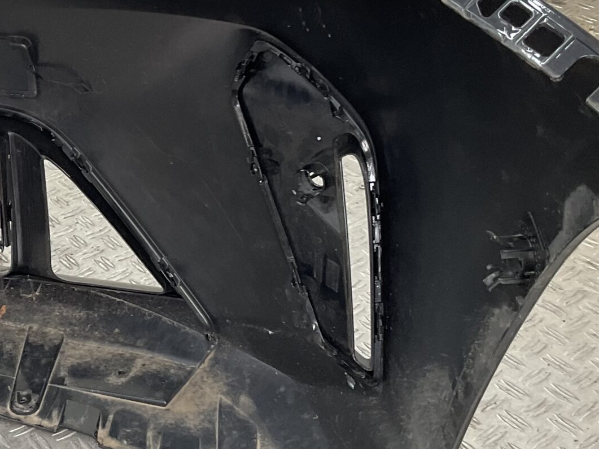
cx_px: 67
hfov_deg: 26.9
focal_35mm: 70
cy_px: 208
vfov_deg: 21.0
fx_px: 1211
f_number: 1.8
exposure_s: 1/100
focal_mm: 3
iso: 32
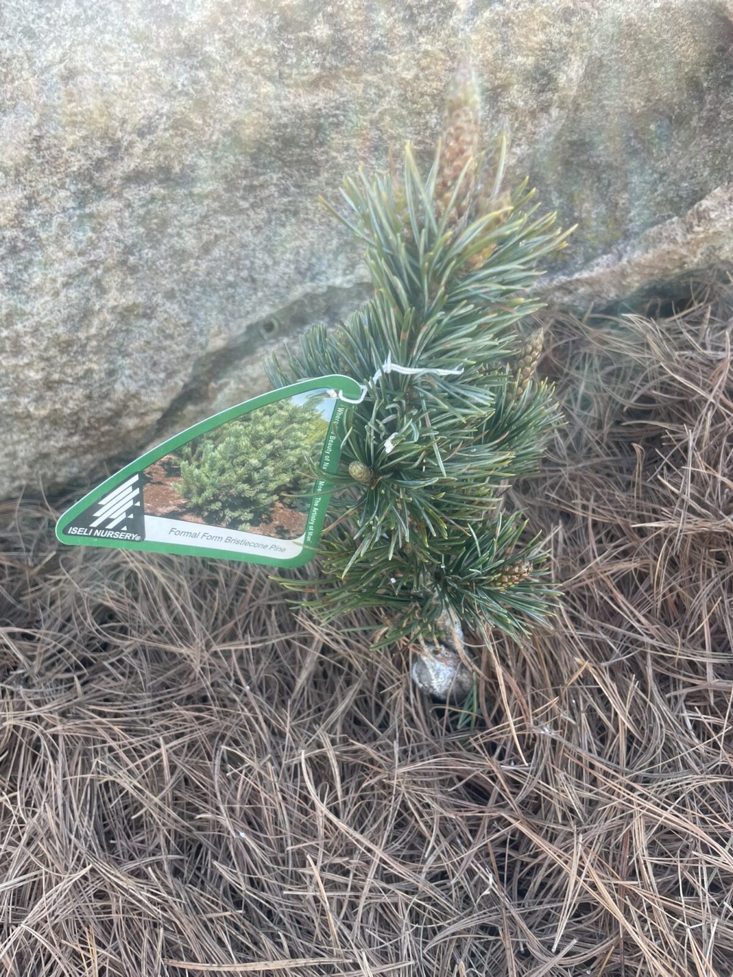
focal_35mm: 26
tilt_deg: -42.2
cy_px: 488
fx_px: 734
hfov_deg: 53.1
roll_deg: +2.6
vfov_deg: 67.3
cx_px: 366
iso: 32
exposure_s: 1/194
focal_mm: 4.2
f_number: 1.6
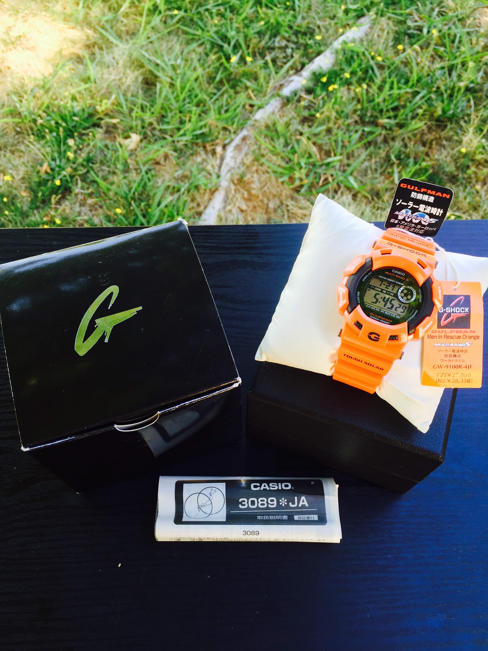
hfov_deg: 48.2
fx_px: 545
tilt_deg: -66.6
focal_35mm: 29
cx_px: 244
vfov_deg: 61.7
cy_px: 326
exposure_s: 1/60
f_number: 2.2
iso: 32
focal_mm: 4.15
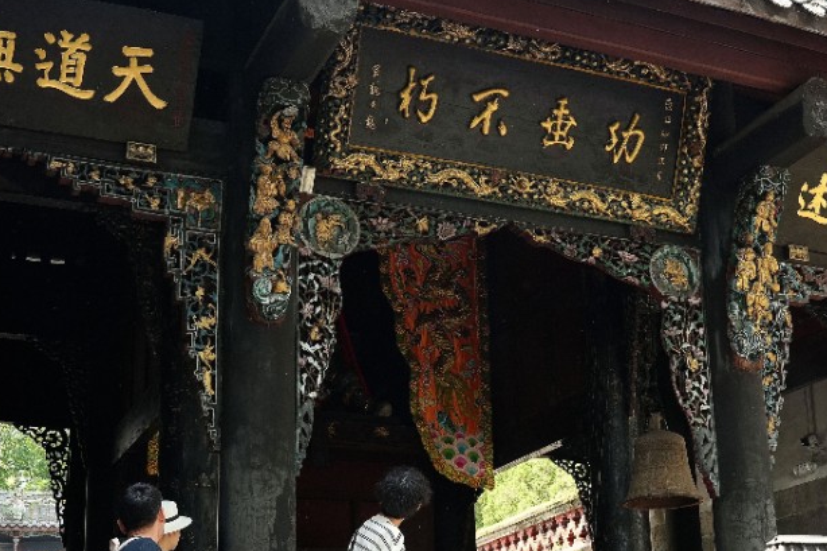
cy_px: 398
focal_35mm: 57
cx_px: 535
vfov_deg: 23.6
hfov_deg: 34.8
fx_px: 1309
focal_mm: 25
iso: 250
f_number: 4
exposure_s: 1/160
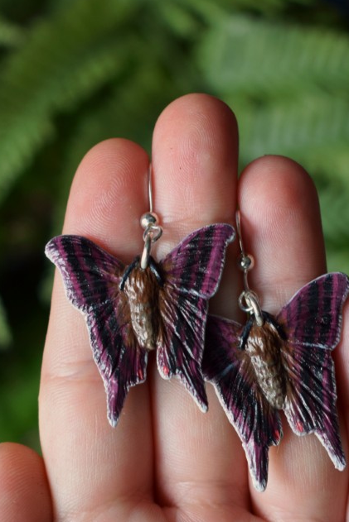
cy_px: 366
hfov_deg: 11.9
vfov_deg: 17.7
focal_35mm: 115
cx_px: 223
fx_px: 1671
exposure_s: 1/100
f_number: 5
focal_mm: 42
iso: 400
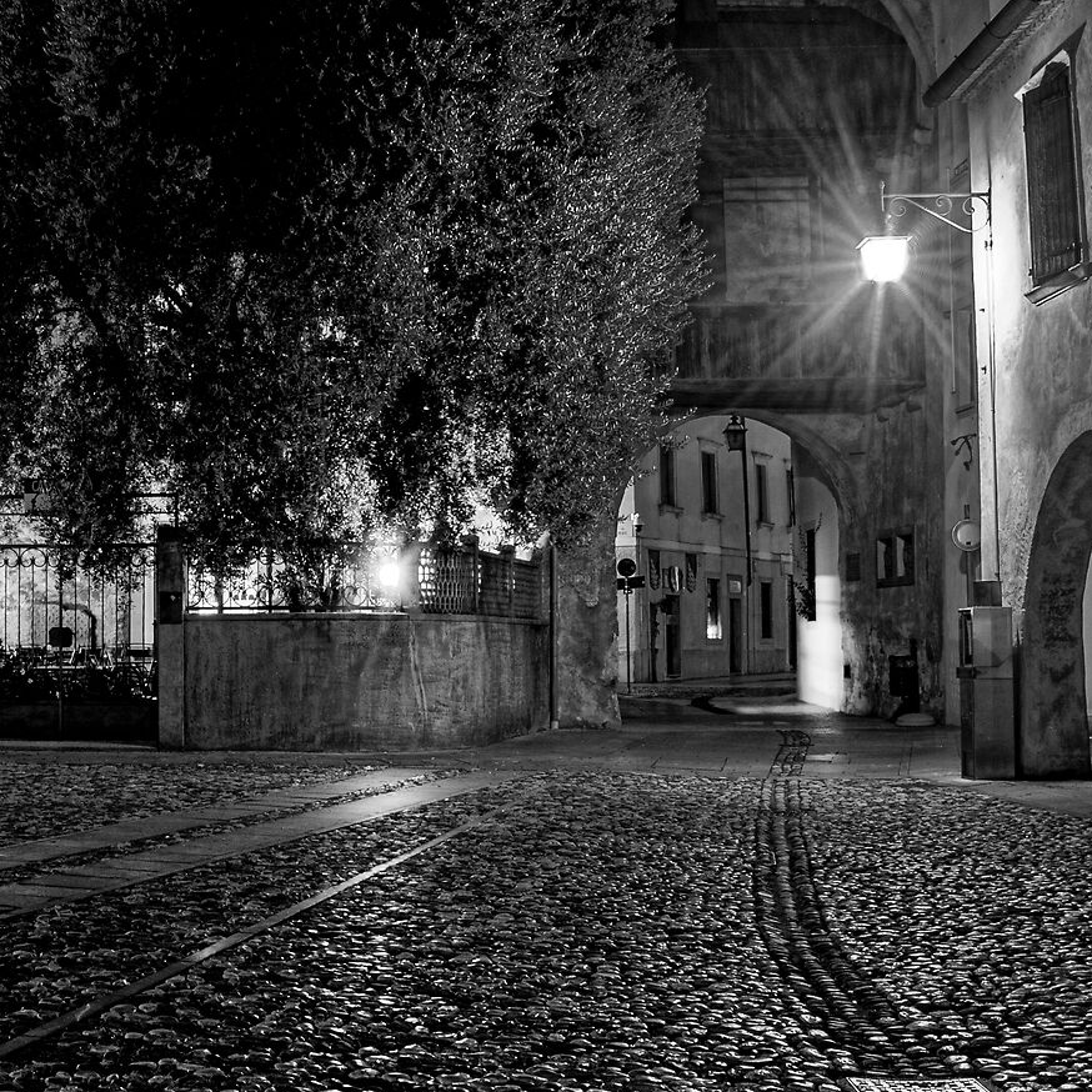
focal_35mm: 56
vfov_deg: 30.5
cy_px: 479
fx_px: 1999
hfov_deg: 29.2
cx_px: 90
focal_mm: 24
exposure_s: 30
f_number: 22
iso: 100
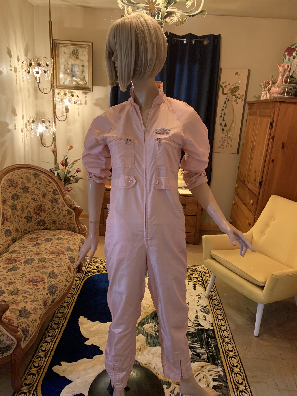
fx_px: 297
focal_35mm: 26
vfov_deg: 67.3
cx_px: 148
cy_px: 198
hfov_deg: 53.1
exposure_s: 1/30
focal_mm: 4.25
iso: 320
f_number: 1.8
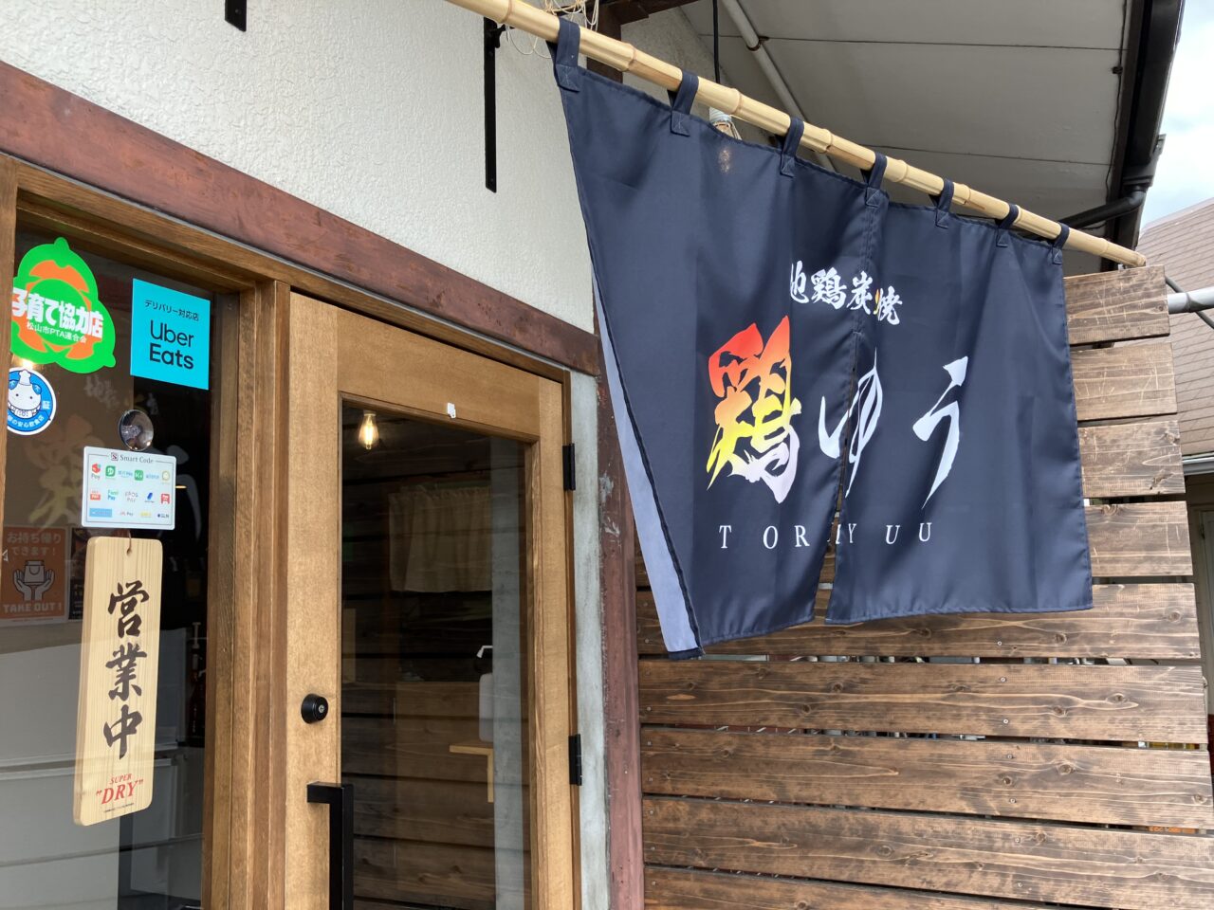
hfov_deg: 63.4
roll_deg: +1.3
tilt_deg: +6.4
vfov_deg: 49.7
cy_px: 455
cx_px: 607
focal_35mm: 28
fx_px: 982
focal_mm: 3.99
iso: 25
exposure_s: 1/191
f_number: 1.8
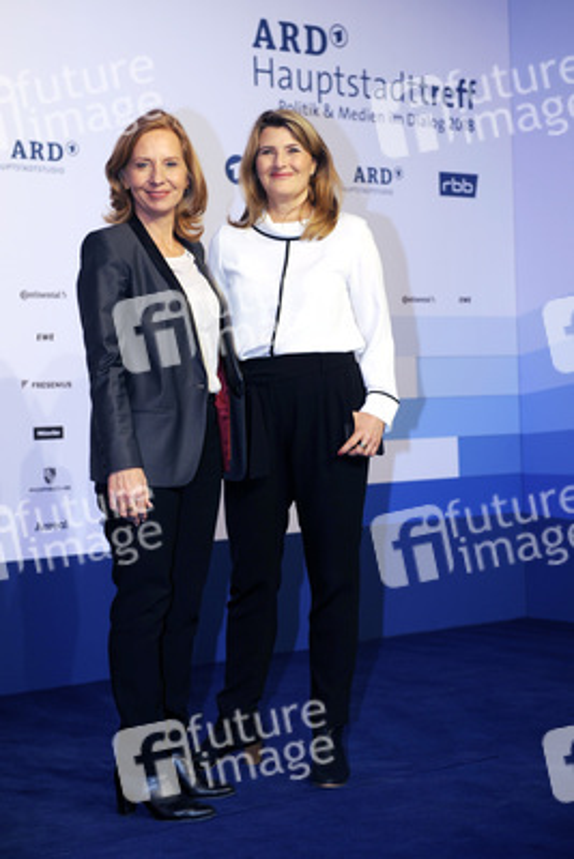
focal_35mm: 62
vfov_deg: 32.4
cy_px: 430
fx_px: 1481
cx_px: 287
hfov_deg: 21.9
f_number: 3.2
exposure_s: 1/160
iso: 400
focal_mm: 62
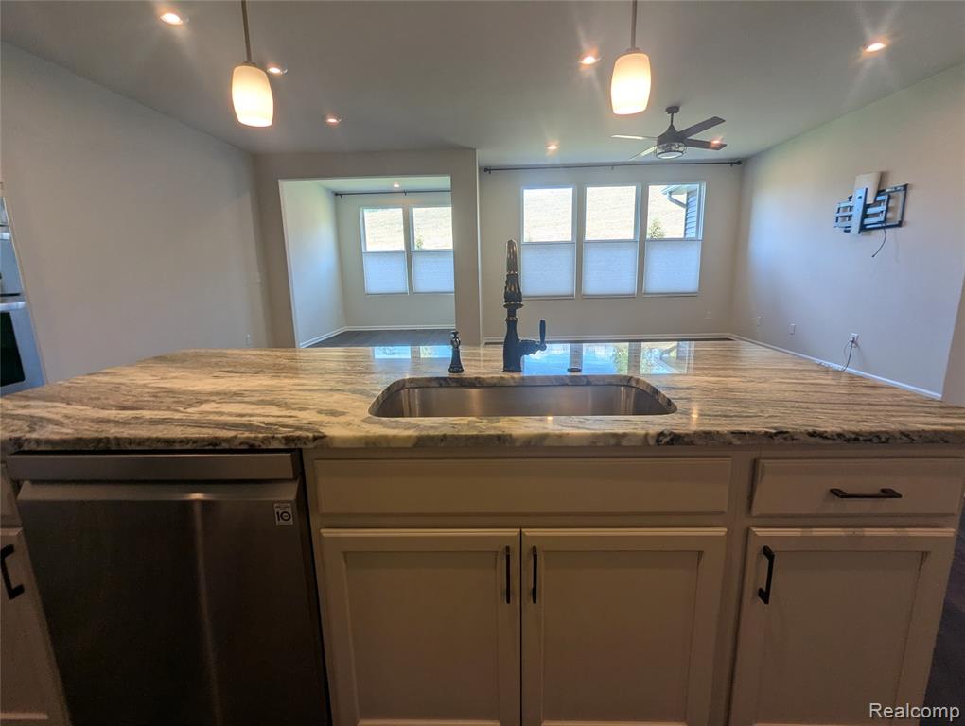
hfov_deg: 94.4
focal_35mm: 16
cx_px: 482
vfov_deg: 78.2
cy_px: 363
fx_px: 447
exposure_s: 1/120
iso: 42
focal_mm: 2.35
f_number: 2.2
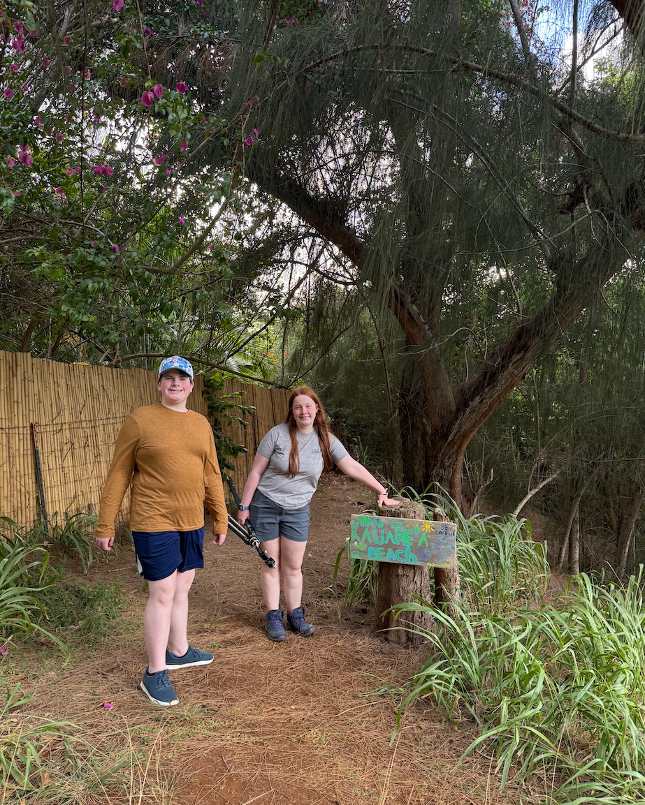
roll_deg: +3.4
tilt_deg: -5.5
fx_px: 620
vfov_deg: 65.9
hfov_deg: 54.9
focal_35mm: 26
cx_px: 328
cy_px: 430
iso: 125
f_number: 1.78
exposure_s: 1/121
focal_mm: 6.76
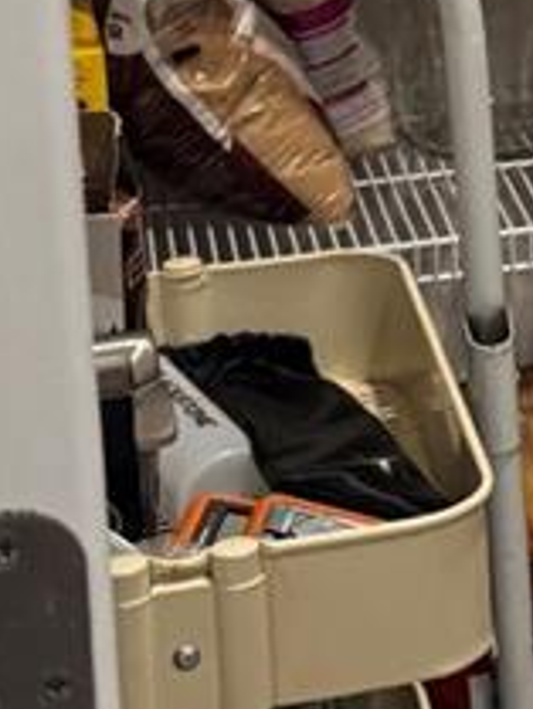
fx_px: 2830
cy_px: -187
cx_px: 1239
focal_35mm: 138
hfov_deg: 9.6
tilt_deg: -10.5
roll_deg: -0.1
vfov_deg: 13.8
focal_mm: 6.76
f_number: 1.78
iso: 250
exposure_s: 1/60
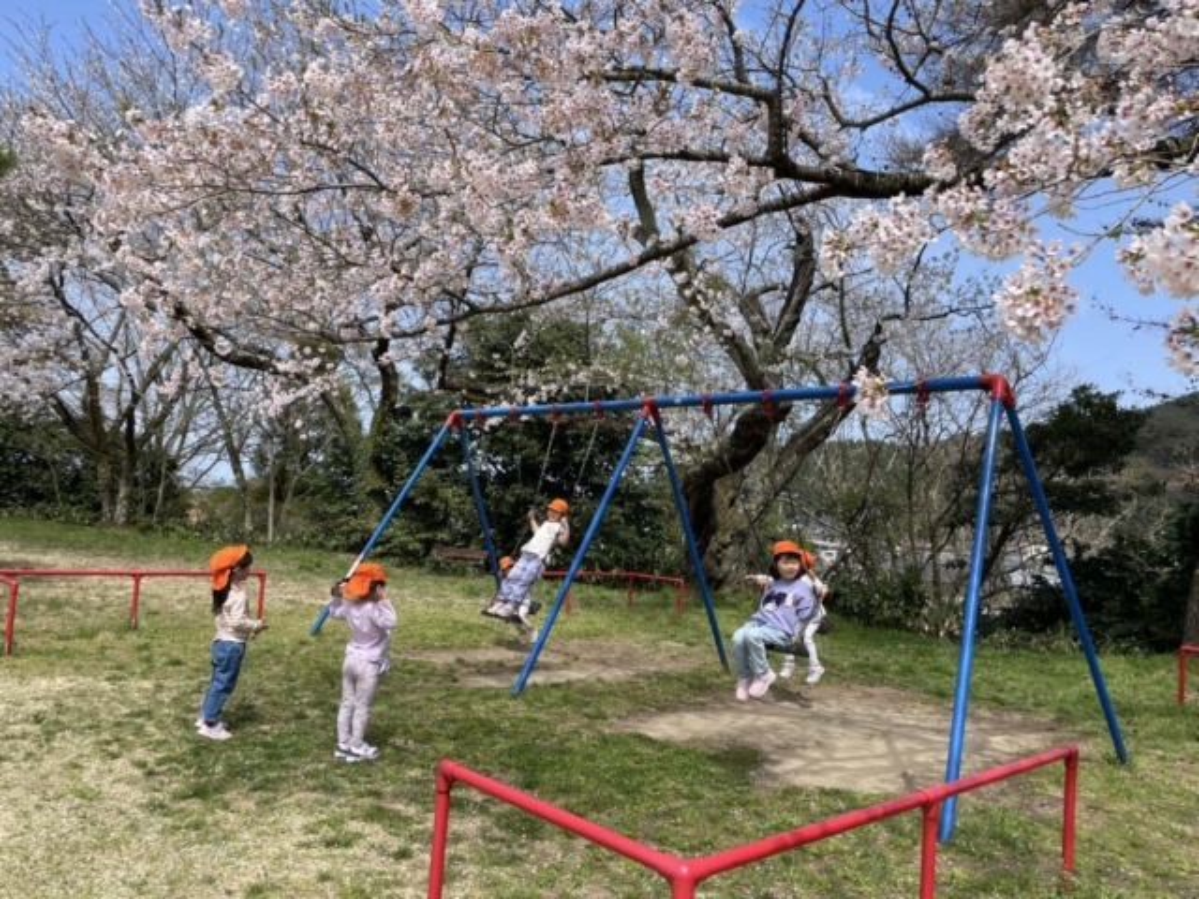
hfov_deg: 67.3
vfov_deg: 53.1
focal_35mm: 26
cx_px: 600
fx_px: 901
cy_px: 450
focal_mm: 4.2
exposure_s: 1/2132
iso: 32
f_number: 1.6
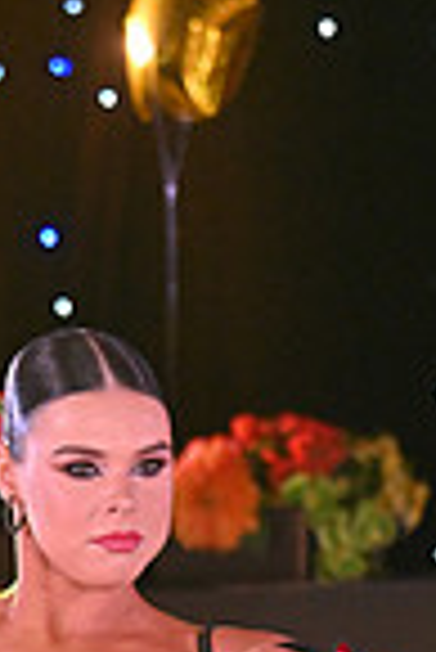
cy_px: 1156
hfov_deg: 2.9
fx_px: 8717
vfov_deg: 4.2
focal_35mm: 481
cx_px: 236
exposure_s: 1/320
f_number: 5.6
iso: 3200
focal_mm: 120
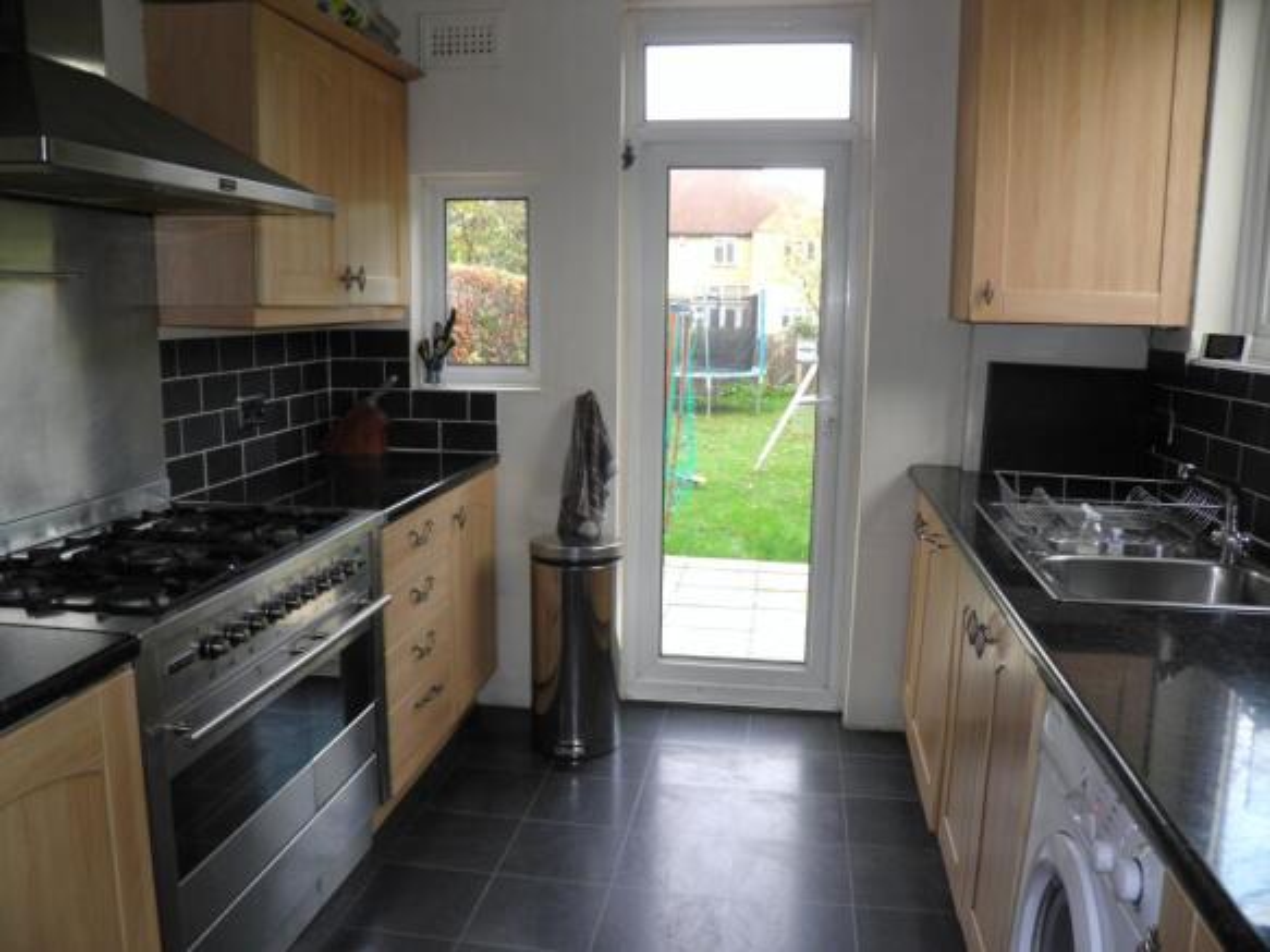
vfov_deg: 49.7
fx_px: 1027
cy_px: 476
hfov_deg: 63.5
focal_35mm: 28
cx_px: 635
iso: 100
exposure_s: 1/30
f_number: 2.8
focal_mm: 4.9
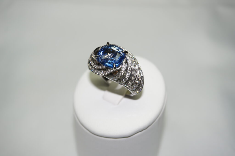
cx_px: 118
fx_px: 342
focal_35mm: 52
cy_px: 78
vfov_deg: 25.7
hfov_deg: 37.9
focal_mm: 35
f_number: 5.6
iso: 100
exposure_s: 1/160
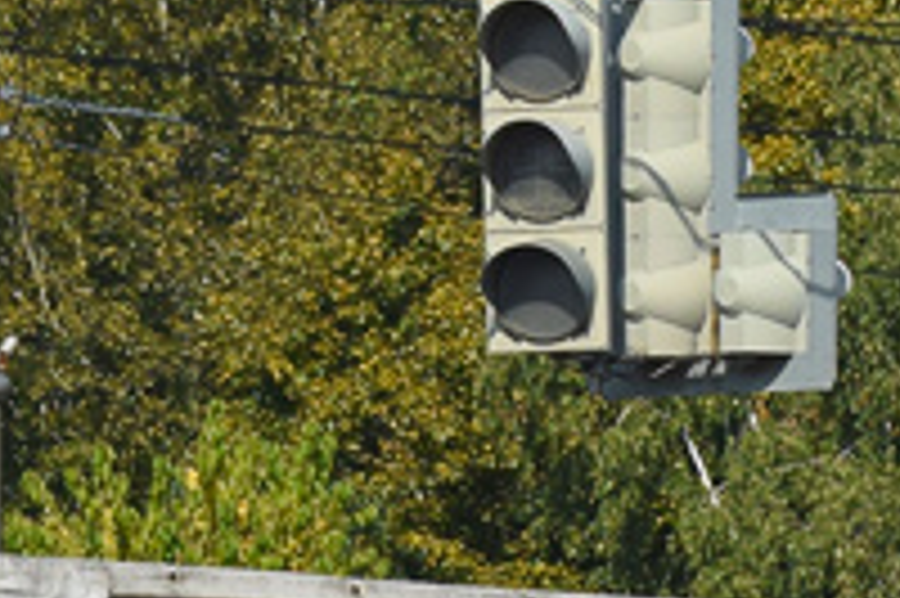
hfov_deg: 4.2
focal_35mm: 495
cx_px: 441
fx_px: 12365
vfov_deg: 2.8
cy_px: 868
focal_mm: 55
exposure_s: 1/1250
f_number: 7.1
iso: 200
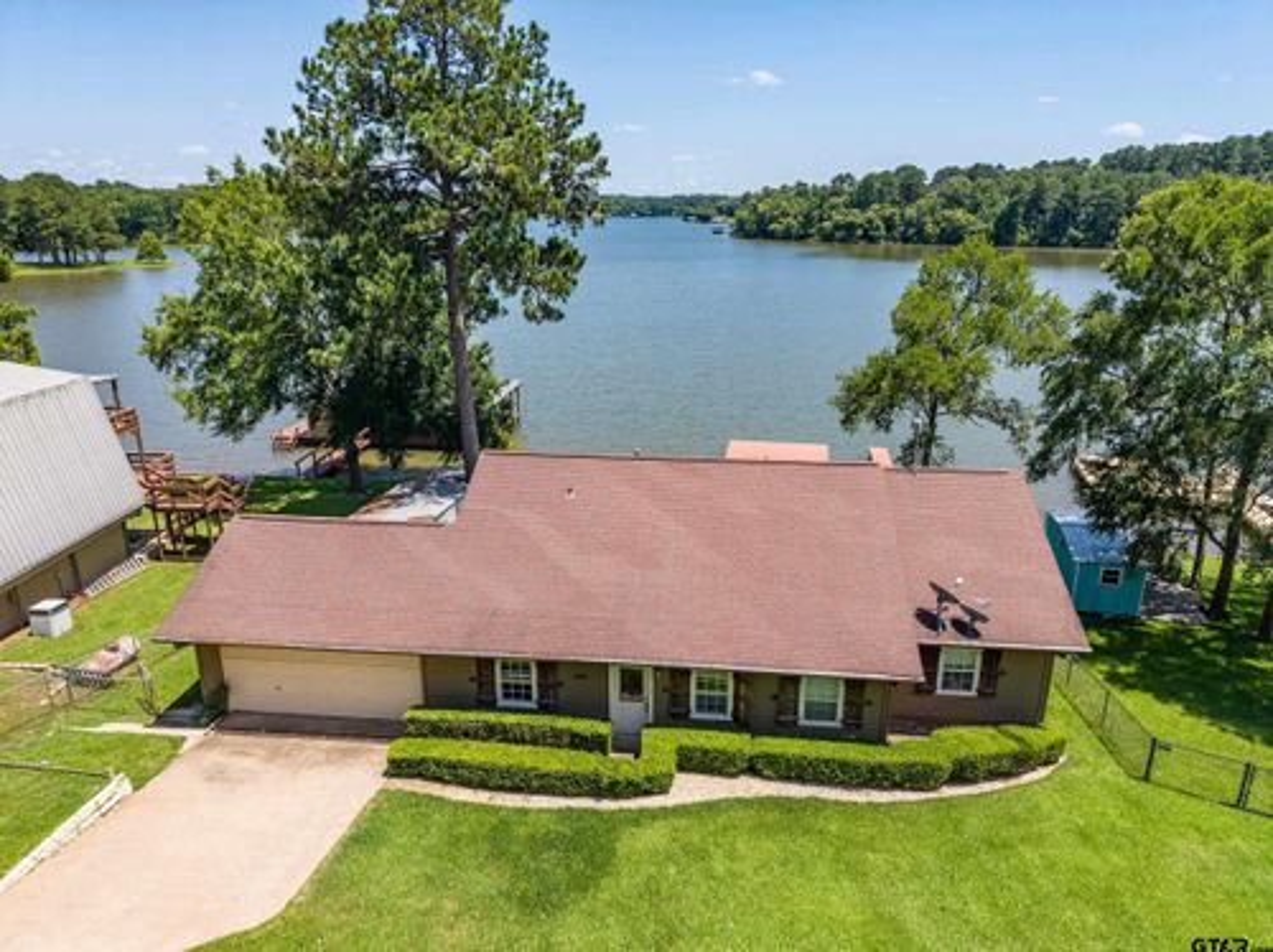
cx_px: 636
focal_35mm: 24
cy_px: 476
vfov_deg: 56.7
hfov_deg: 71.6
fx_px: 882
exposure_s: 1/4000
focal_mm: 8.67
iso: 200
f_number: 1.8
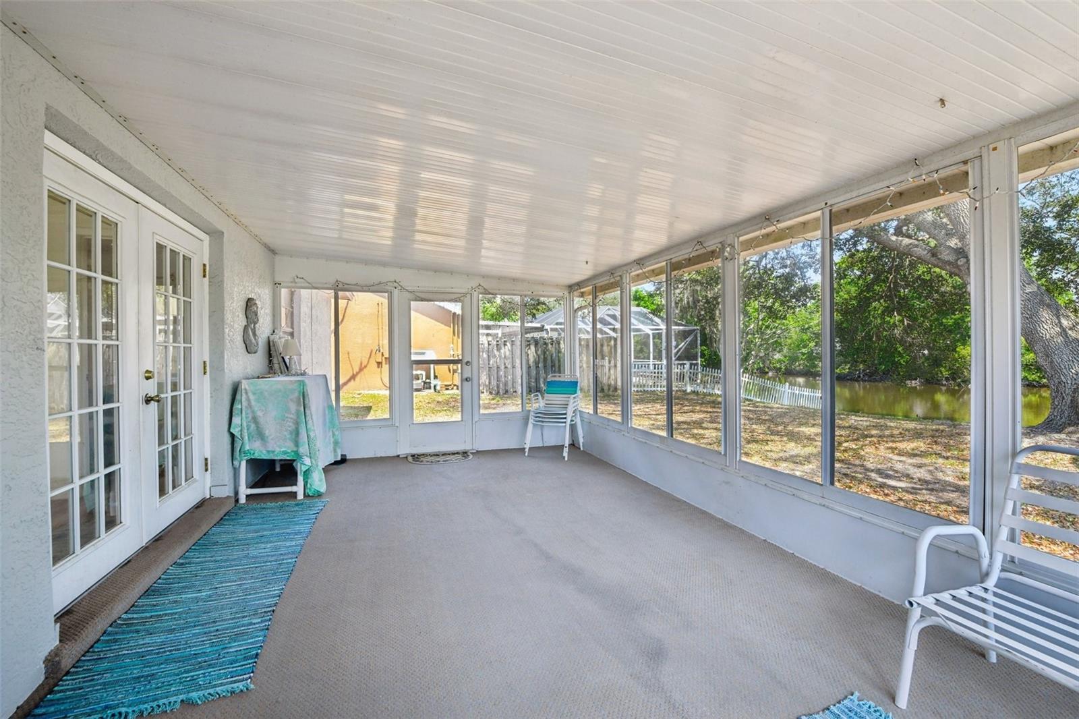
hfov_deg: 104.3
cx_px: 540
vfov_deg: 81.2
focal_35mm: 14
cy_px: 360
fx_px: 419
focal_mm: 14
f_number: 8
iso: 400
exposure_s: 1/50
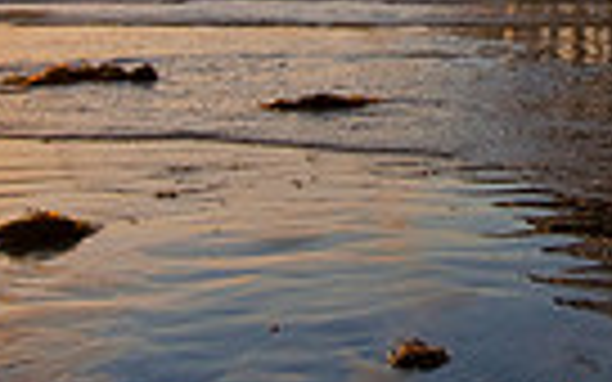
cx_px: 630
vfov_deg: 15.4
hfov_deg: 25.0
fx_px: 1301
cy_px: -200
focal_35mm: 78
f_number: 10
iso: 250
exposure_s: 1/400
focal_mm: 12
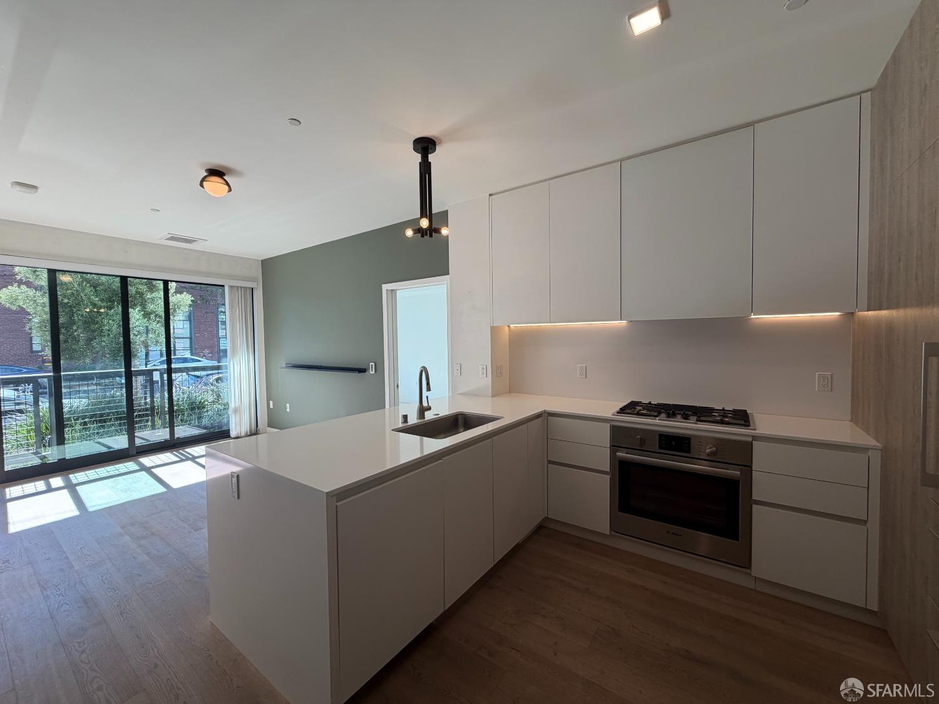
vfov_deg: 85.7
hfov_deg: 102.1
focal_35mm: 14
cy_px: 352
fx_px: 380
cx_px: 470
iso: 64
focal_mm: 2.22
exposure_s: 1/120
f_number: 2.2
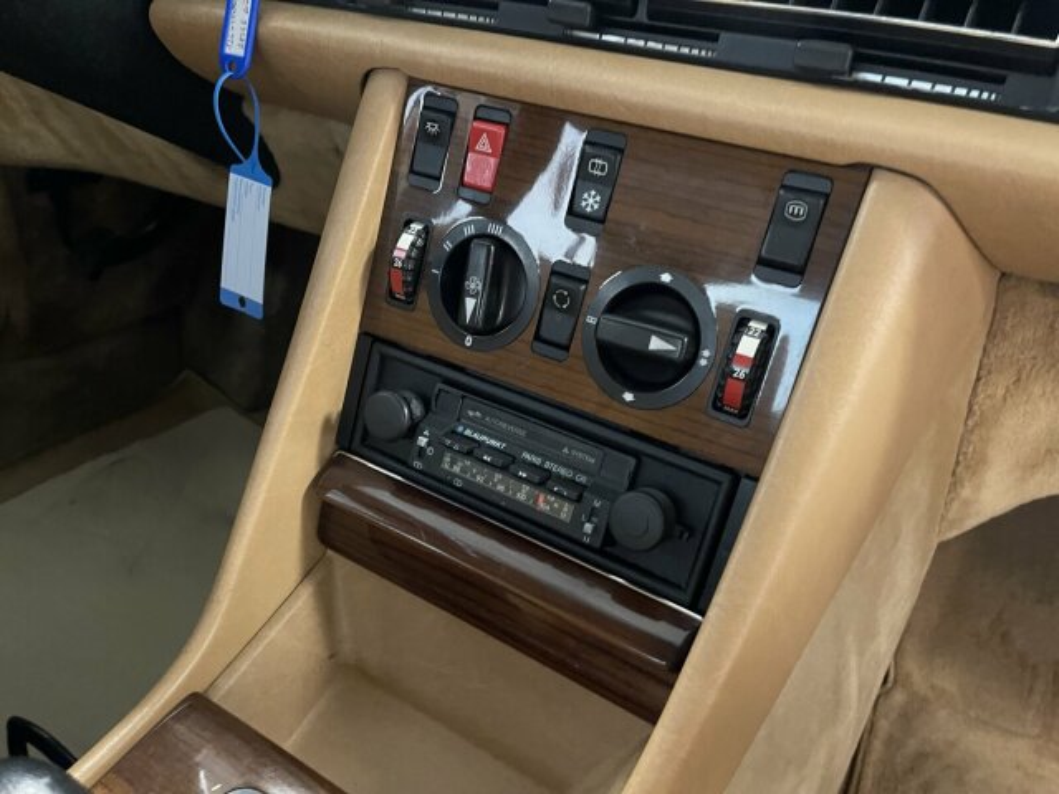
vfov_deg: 53.1
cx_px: 530
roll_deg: -6.2
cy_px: 397
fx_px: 795
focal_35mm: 26
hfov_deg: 67.3
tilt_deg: -29.4
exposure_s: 1/30
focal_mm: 5.1
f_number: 1.6
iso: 800
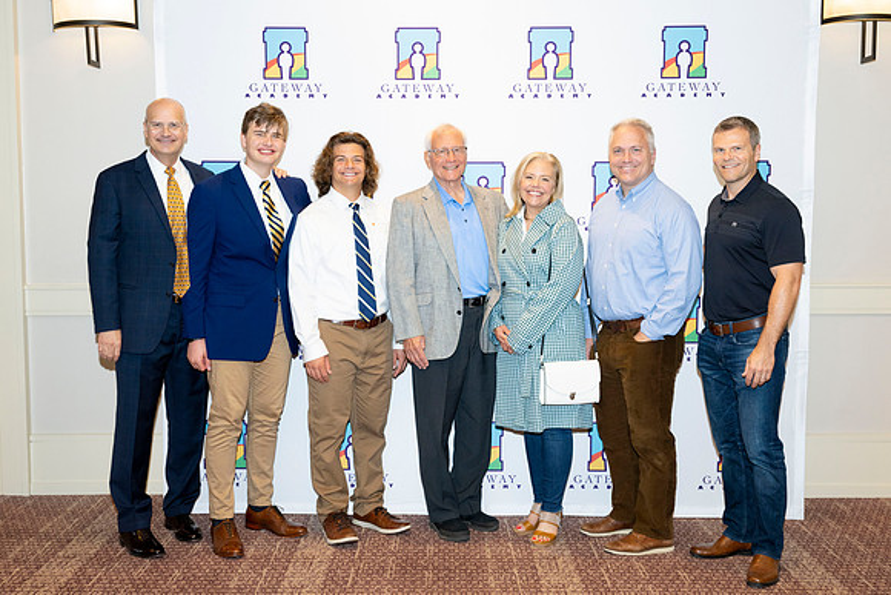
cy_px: 298
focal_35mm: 41
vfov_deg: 32.6
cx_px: 446
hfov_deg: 47.4
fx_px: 1015
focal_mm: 41
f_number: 5.6
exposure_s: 1/160
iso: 800
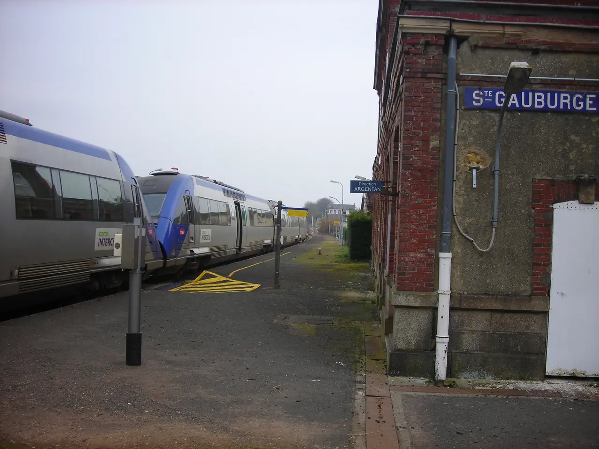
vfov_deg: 37.7
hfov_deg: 49.0
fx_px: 658
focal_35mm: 38
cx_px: 300
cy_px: 224
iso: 50
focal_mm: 6.3
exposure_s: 1/316
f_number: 3.2
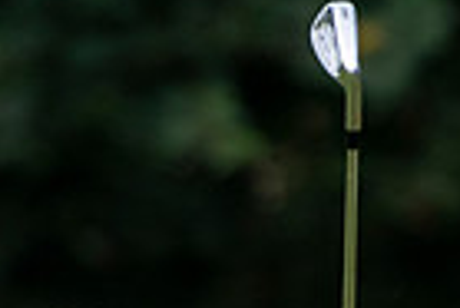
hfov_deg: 1.1
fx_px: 24827
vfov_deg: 0.7
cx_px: -23
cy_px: 621
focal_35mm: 1941
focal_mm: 310
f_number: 5.6
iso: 800
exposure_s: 1/2000
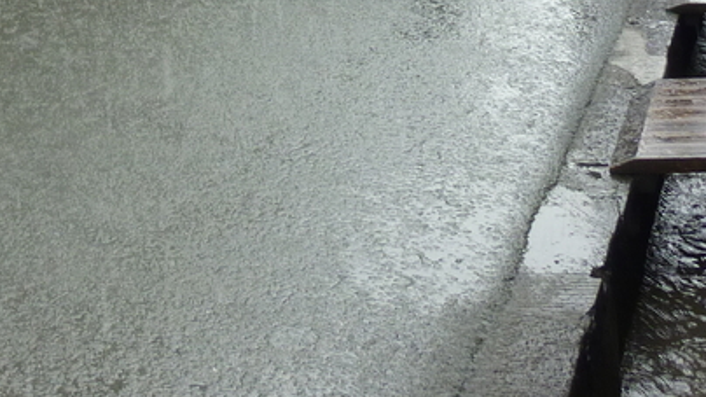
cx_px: -42
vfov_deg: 13.1
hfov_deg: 24.7
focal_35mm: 81
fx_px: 1516
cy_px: -380
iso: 100
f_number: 3.3
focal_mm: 4.5
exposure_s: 1/30
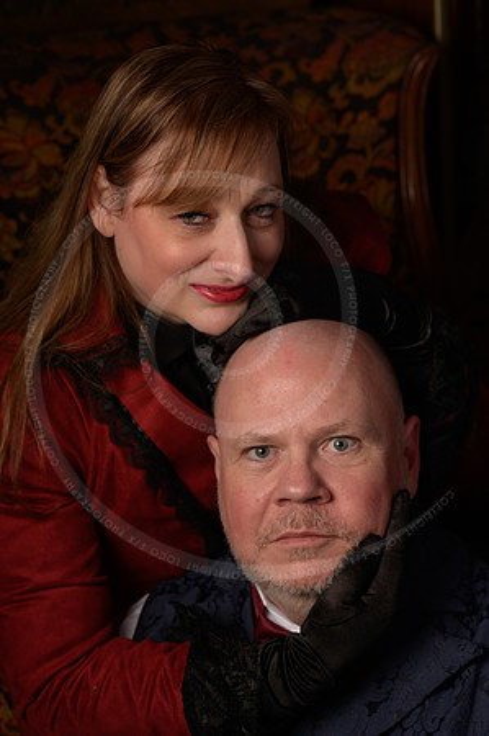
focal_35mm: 85
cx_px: 244
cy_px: 368
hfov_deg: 16.0
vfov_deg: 23.9
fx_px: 1736
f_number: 6.3
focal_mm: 85
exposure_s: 1/1600
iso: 200
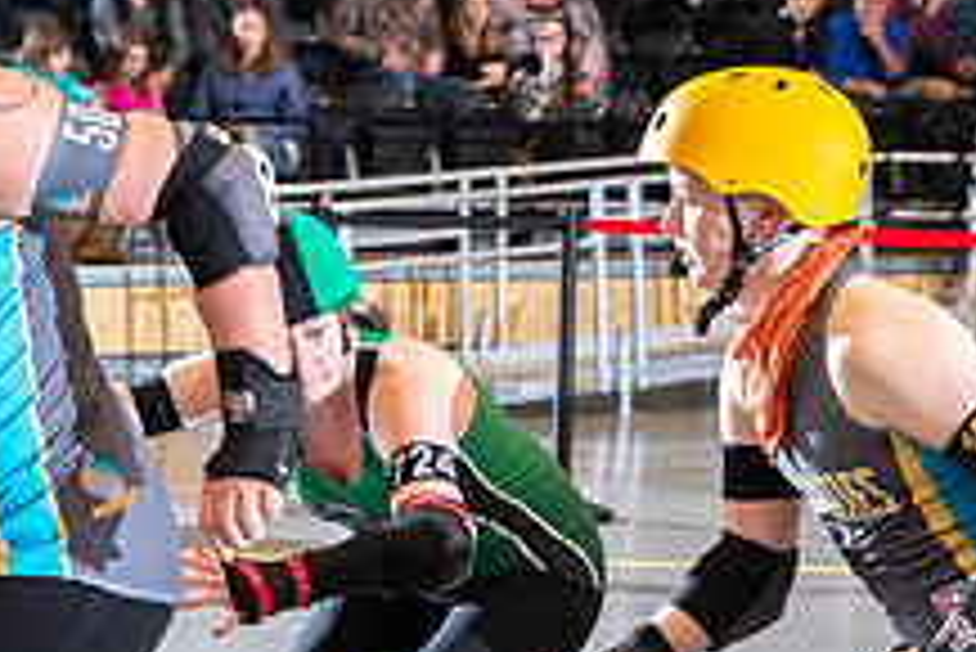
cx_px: 211
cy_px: 546
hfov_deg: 13.9
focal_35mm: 147
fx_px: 3988
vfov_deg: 9.3
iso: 640
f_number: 5.6
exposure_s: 1/160
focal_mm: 55
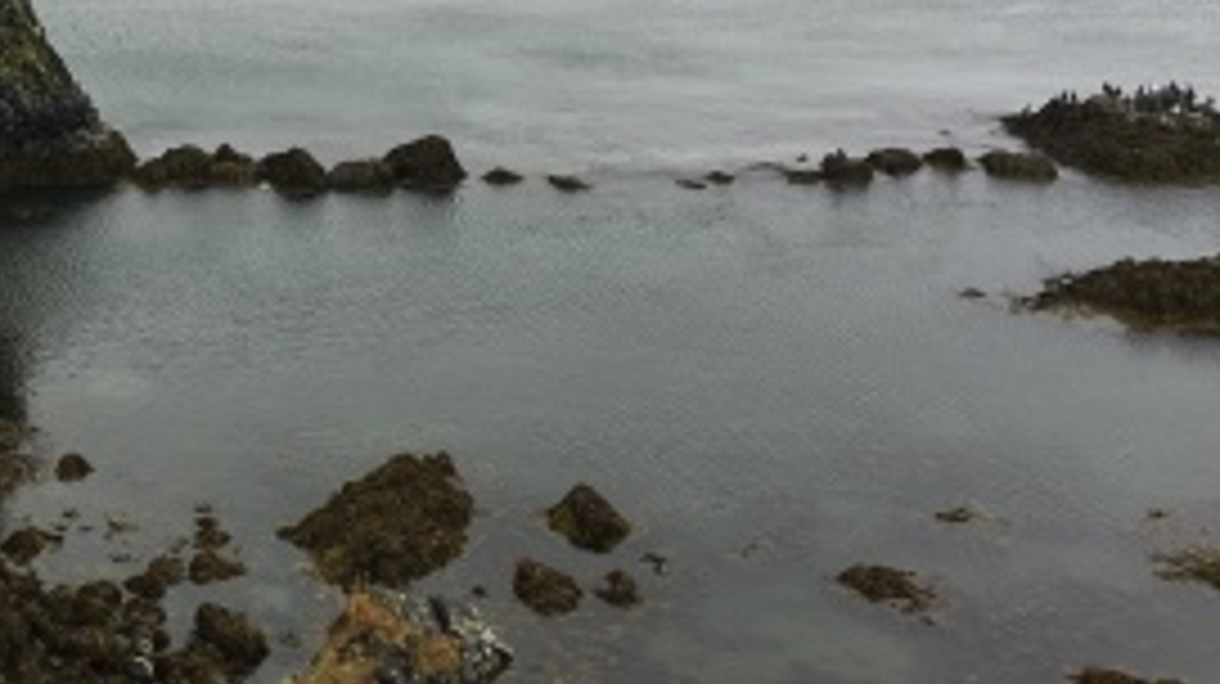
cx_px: 137
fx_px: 2069
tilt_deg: -12.5
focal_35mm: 64
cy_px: 54
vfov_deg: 18.4
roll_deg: +0.4
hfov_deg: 31.4
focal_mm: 4.15
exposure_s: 1/490
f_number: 2.2
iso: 25
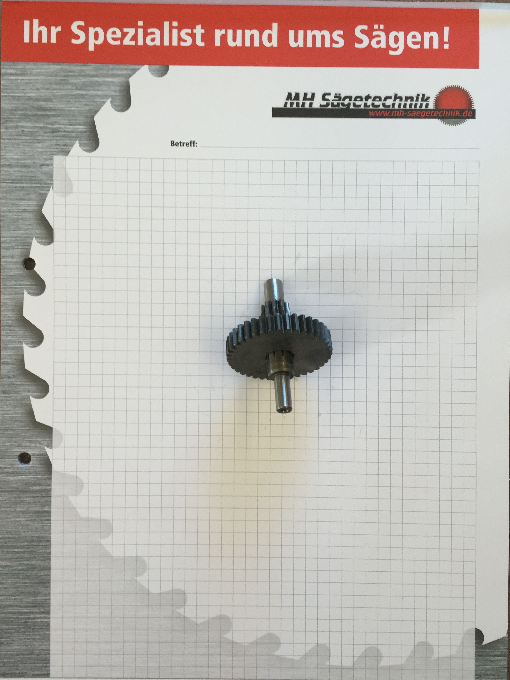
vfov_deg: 61.7
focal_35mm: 29
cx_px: 255
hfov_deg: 48.2
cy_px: 340
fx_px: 570
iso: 50
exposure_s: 1/100
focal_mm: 4.15
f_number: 2.2
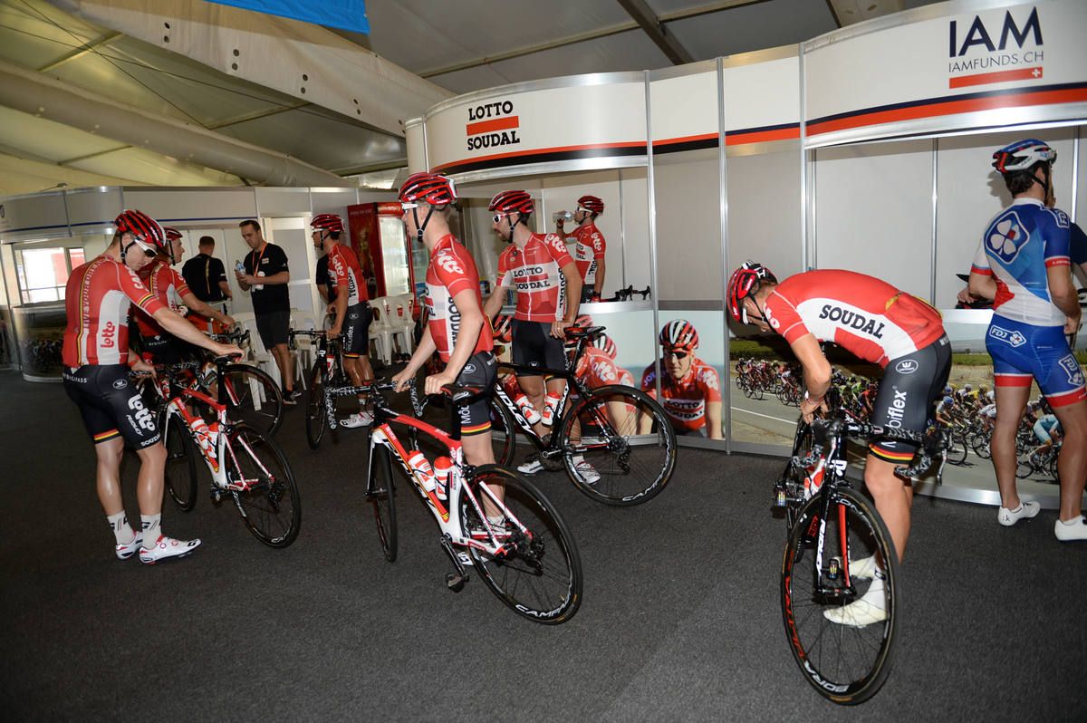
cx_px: 544
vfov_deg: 53.1
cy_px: 362
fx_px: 724
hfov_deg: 73.8
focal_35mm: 24
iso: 200
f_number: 2.8
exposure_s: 1/250
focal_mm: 24
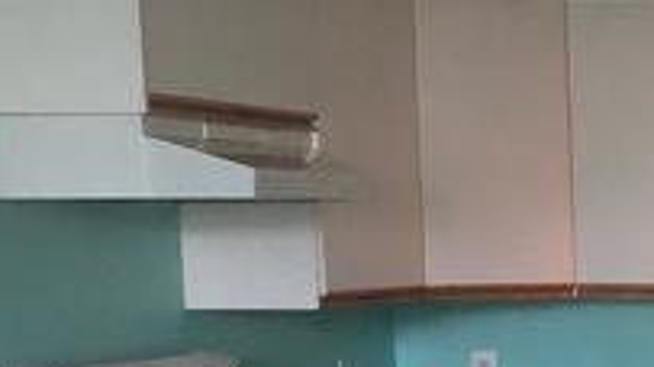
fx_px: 2080
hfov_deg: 16.0
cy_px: 502
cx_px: 1053
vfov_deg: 9.9
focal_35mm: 120
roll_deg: -1.7
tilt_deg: -8.2
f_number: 1.8
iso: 100
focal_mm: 3.99
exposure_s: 1/15
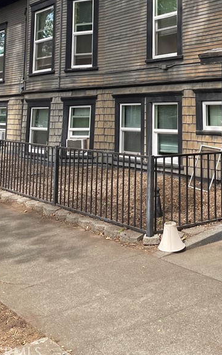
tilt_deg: +8.0
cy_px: 52
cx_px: 177
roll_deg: +0.8
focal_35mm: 48
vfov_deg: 39.5
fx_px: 465
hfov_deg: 26.4
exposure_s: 1/527
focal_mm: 4.2
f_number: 1.6
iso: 32
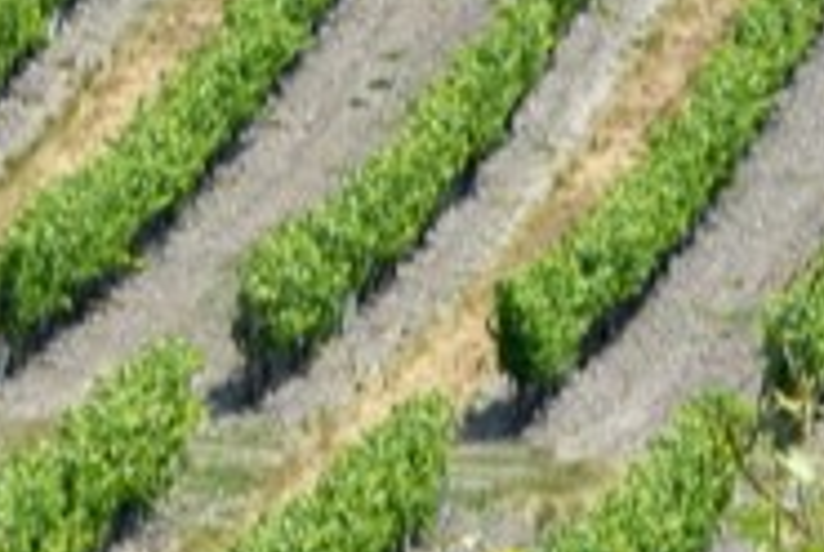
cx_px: 989
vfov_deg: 1.2
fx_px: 27230
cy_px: 332
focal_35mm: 1188
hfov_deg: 1.7
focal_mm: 105
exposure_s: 1/250
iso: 200
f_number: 13
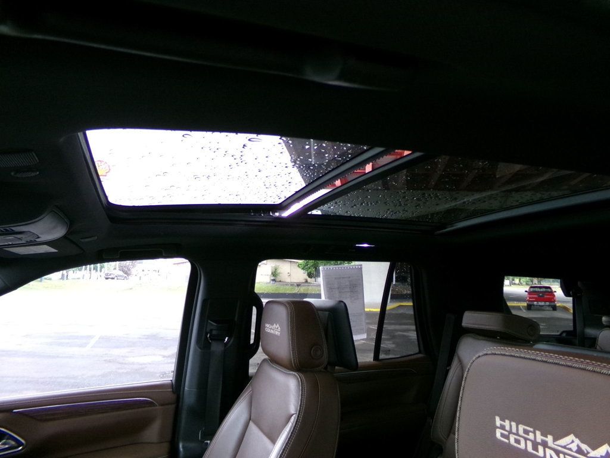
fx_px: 423
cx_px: 305
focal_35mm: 24
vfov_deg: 56.8
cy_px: 229
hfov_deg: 71.6
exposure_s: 1/60
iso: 486
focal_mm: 4.3
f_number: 3.7
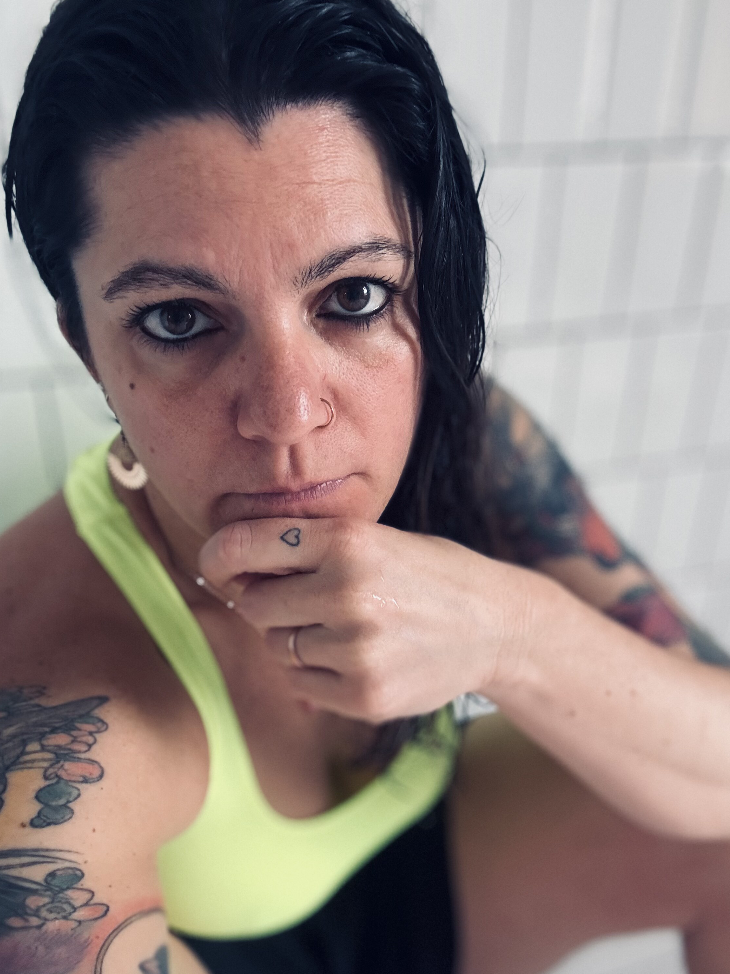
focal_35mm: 31
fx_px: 872
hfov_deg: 45.4
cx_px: 368
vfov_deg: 58.3
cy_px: 501
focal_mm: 2.69
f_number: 1.9
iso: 250
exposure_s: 1/60
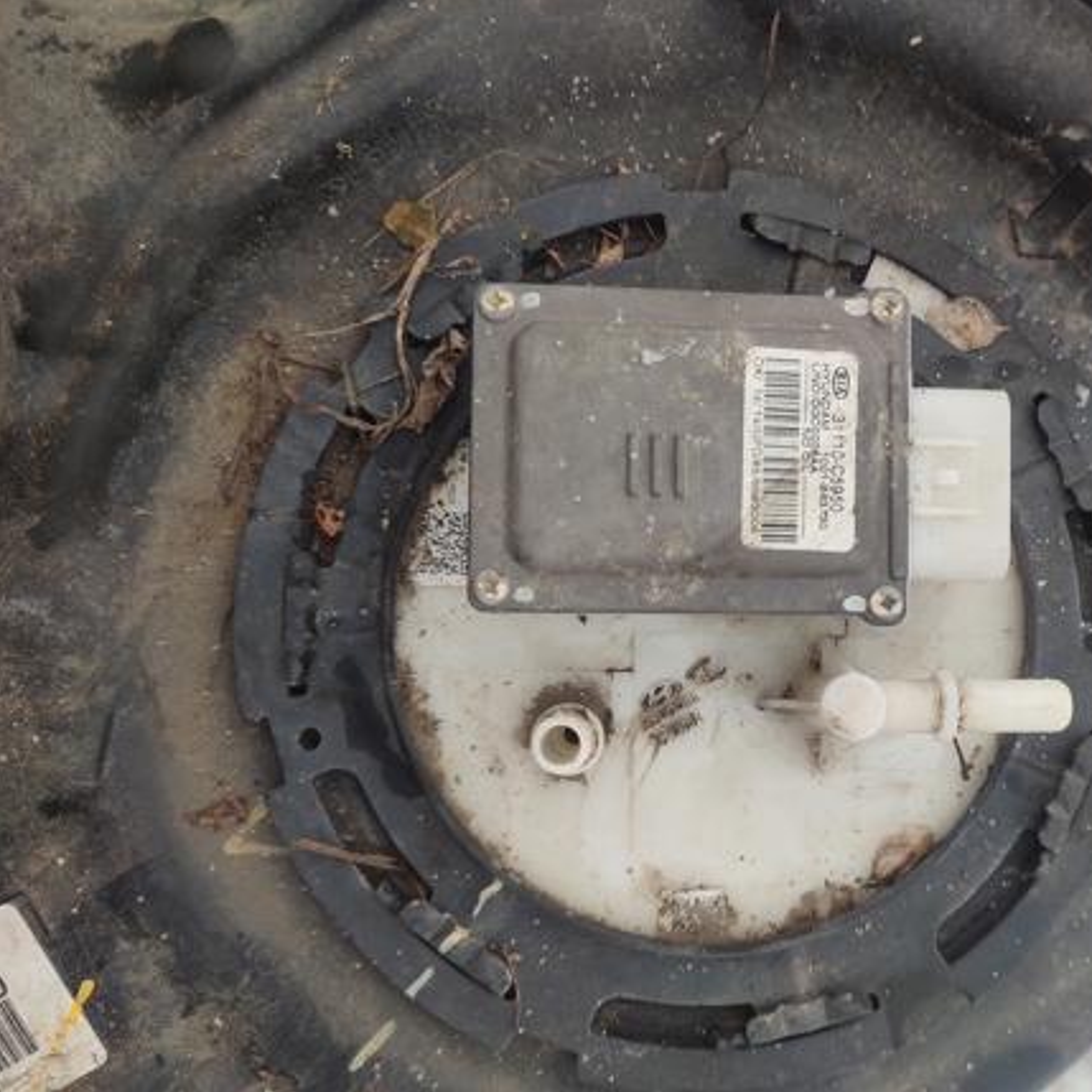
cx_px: 804
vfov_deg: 49.7
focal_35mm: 33
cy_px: 606
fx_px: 1178
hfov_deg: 48.1
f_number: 1.9
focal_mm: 6.04
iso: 50
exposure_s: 1/128
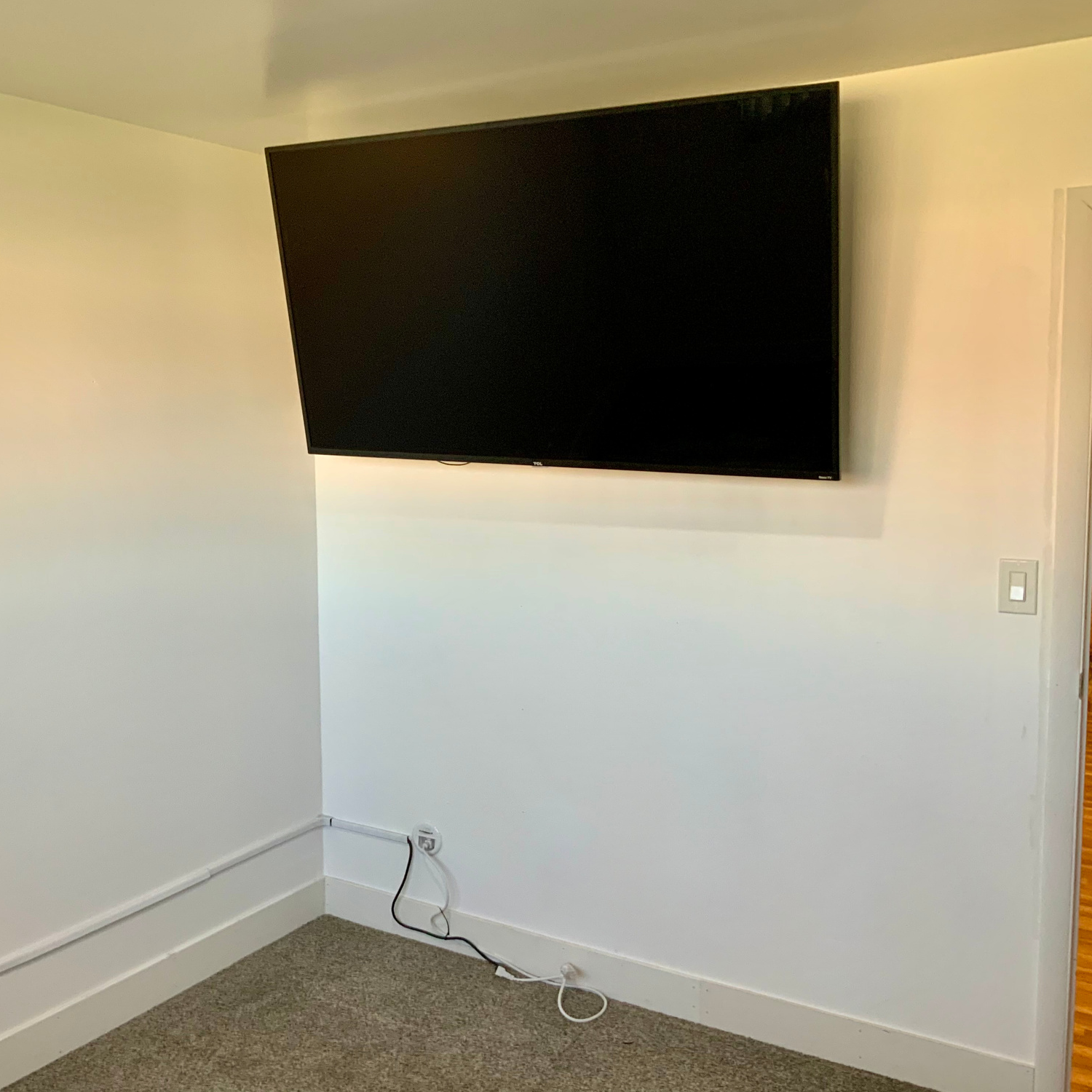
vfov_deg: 47.2
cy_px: 536
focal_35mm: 35
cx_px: 383
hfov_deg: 46.6
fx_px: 1249
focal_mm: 3
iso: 80
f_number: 1.8
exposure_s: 1/60
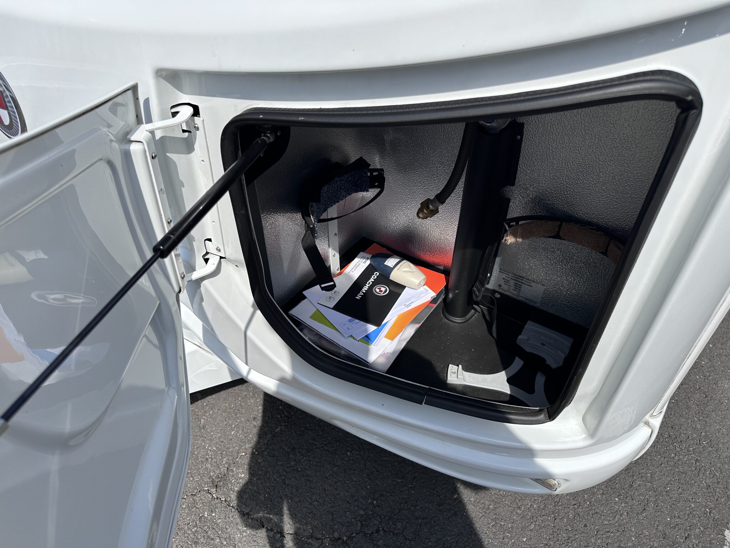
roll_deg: -0.6
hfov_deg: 71.6
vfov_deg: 56.8
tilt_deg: -41.4
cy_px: 274
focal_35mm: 24
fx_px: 506
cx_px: 365
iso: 80
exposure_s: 1/5848
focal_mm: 6.86
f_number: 1.78
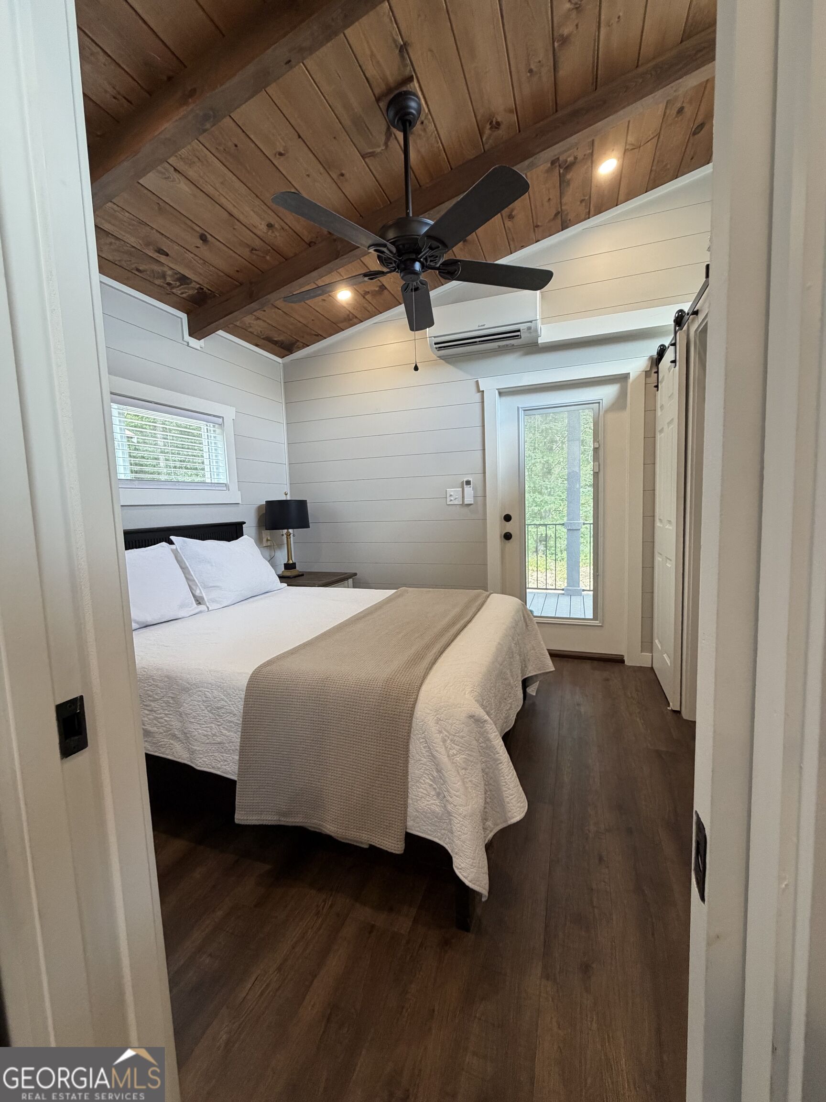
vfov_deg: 102.1
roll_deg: +1.8
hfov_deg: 85.7
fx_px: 445
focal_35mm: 14
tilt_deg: -5.9
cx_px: 413
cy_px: 551
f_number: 2.2
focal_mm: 2.22
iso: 320
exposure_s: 1/120
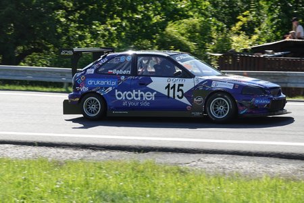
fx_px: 1106
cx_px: 152
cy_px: 102
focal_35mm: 131
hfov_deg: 15.6
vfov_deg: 10.5
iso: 160
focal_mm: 47.94
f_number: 4
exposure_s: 1/800
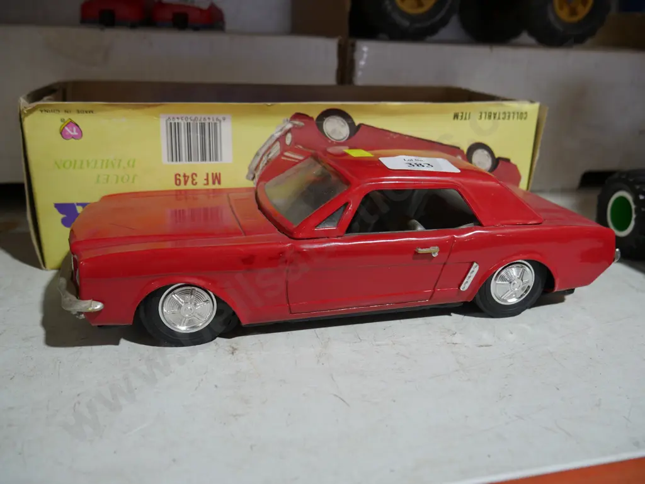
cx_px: 322
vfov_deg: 46.8
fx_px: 559
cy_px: 242
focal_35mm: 30
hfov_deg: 59.9
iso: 250
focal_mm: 15
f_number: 3.6
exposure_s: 1/60
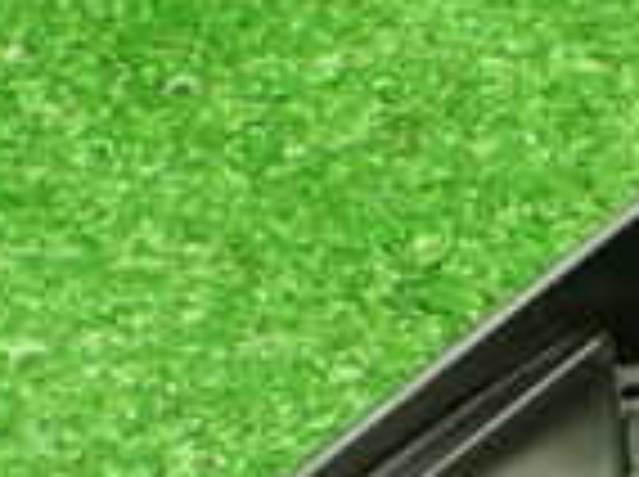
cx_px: 711
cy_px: 603
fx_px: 2340
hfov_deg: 15.1
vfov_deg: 11.4
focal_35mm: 127
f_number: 2.3
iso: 800
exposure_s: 1/100
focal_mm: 5.4
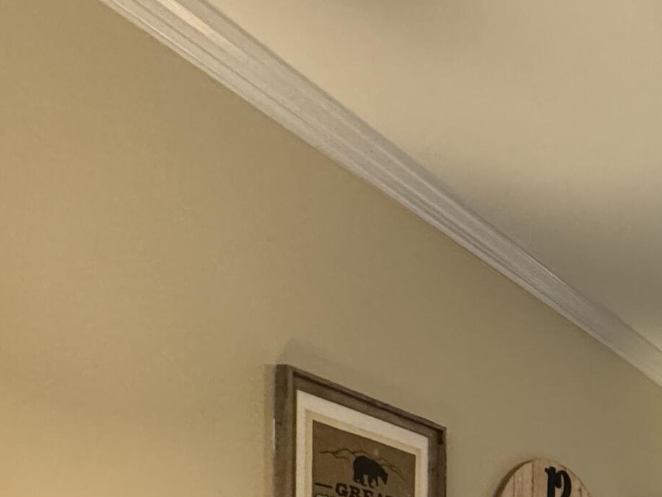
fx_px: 880
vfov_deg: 26.1
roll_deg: +0.4
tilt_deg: +0.8
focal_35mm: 46
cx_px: 1063
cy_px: 671
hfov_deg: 25.9
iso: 400
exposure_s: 1/60
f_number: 2.2
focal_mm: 2.22
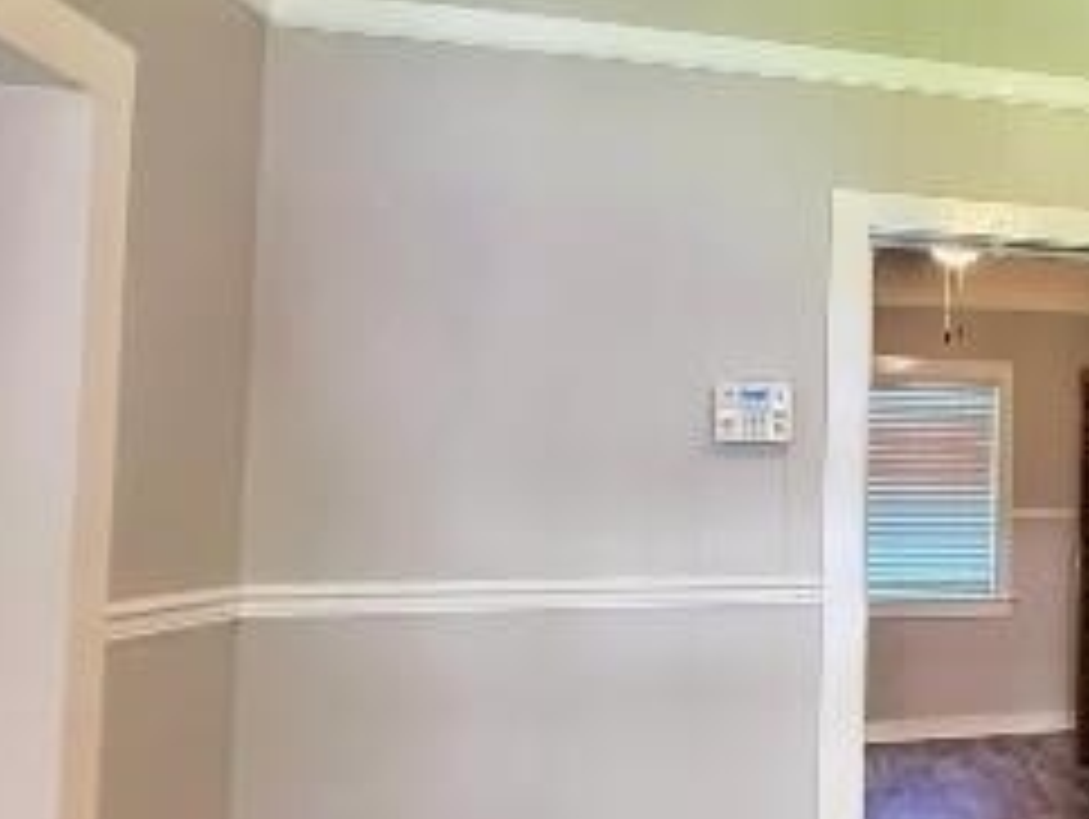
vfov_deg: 38.7
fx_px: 1165
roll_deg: -0.6
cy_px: 459
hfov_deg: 40.6
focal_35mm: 37
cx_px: 1192
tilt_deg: +2.8
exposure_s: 1/60
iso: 640
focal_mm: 2.22
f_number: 2.2
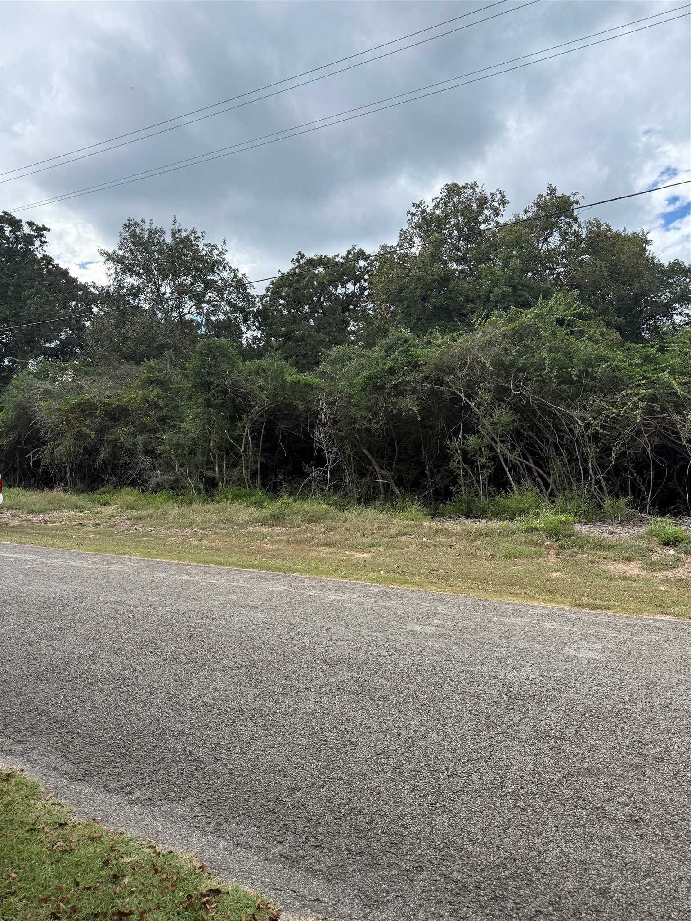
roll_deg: +0.6
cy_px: 460
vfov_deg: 71.6
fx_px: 639
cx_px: 346
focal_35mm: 24
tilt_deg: +0.9
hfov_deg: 56.8
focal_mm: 6.76
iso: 100
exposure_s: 1/2525
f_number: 1.78
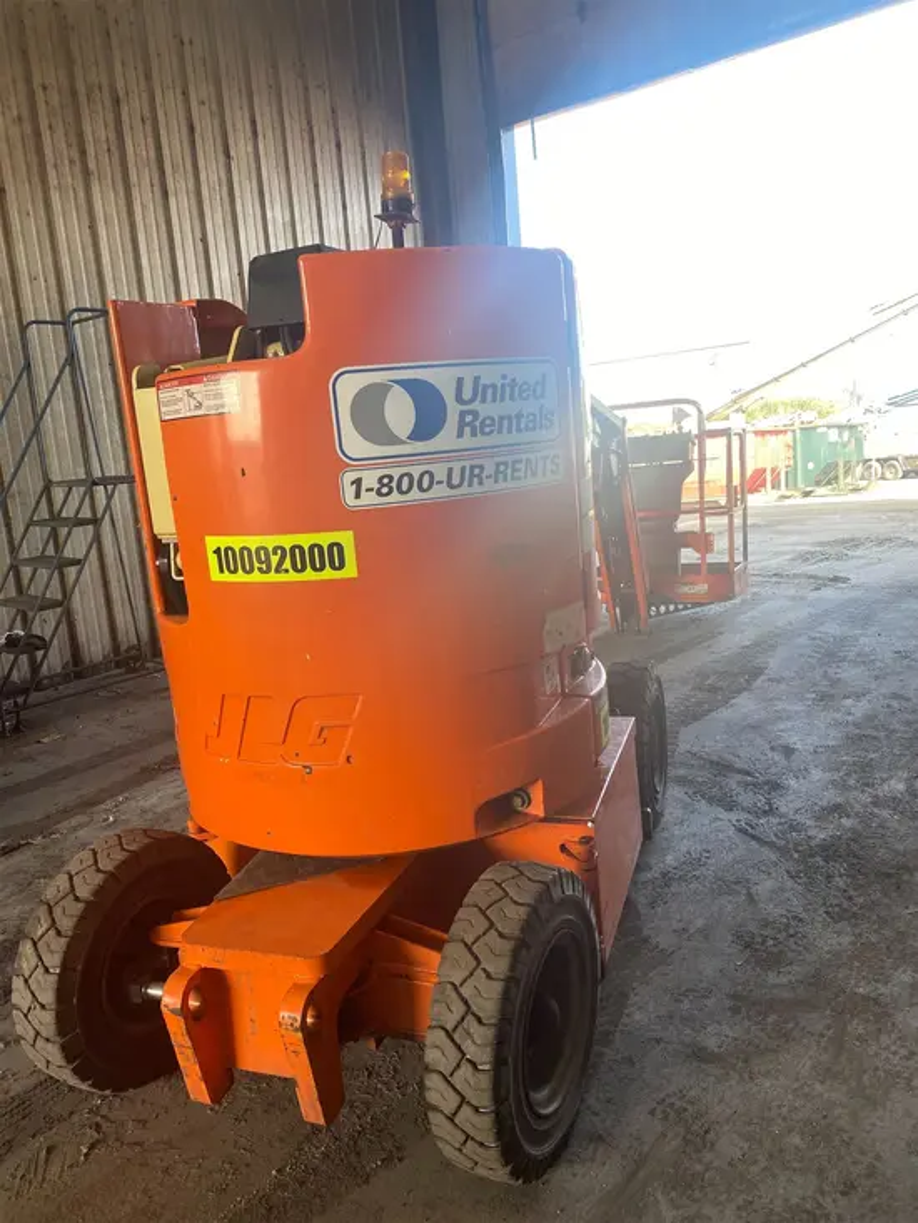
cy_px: 612
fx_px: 919
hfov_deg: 53.1
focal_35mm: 26
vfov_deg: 67.3
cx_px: 459
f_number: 1.8
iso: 32
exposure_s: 1/139
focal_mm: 4.25
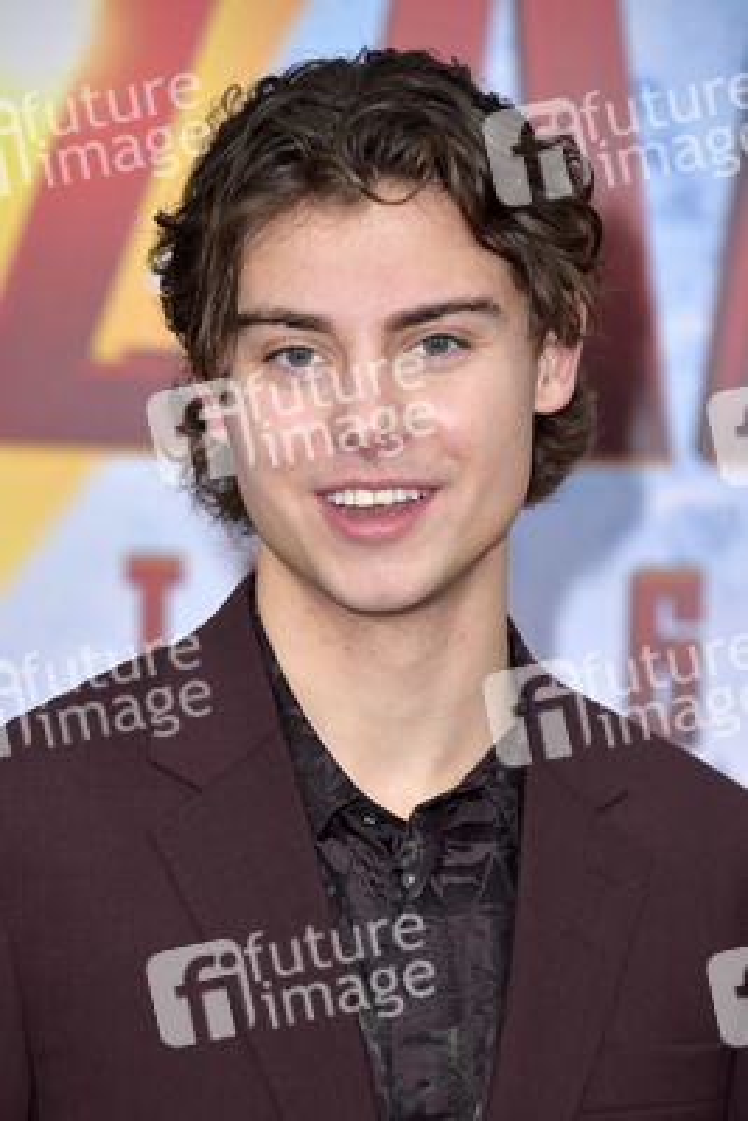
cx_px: 374
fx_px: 6539
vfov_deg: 9.8
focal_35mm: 210
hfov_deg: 6.5
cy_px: 560
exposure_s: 1/250
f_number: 6.3
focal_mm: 210
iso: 320
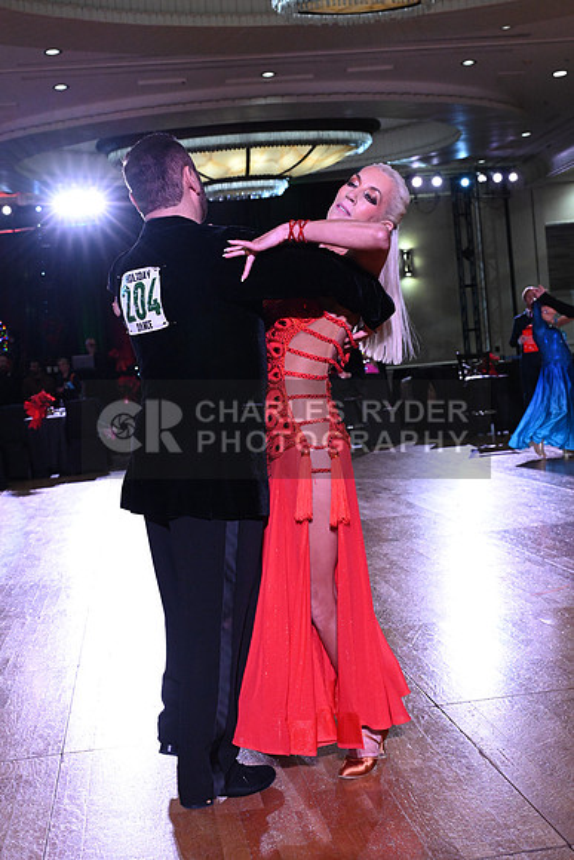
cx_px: 287
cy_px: 430
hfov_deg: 28.1
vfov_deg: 41.1
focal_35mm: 48
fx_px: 1147
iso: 5000
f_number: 7.1
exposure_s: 1/320
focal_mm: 48
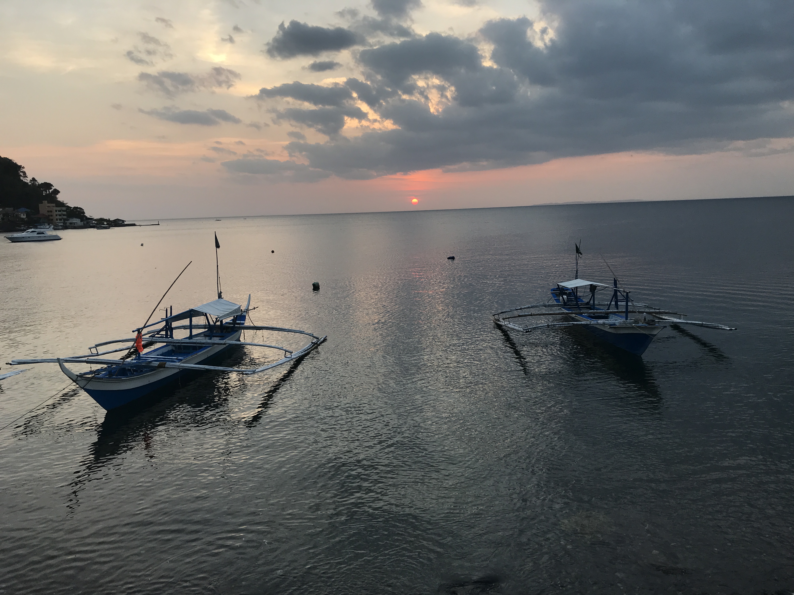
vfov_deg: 49.7
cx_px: 397
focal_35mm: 28
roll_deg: +2.1
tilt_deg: -7.7
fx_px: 642
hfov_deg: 63.4
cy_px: 298
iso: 20
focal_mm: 3.99
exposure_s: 1/174
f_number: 1.8
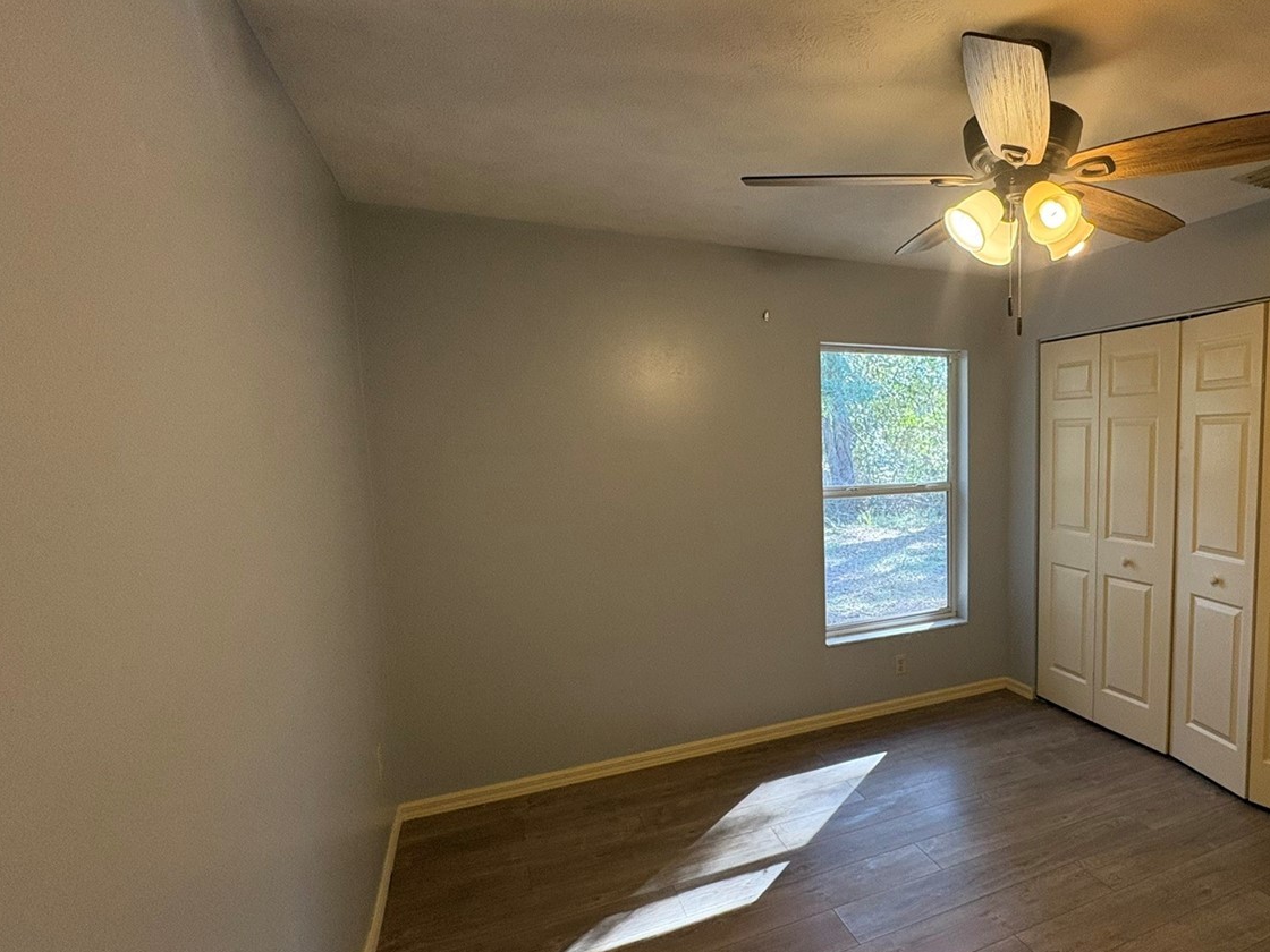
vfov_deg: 65.9
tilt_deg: -6.2
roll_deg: +1.5
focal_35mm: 20
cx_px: 875
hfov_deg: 78.3
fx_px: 734
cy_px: 516
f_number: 2.2
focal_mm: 2.22
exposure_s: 1/120
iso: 320
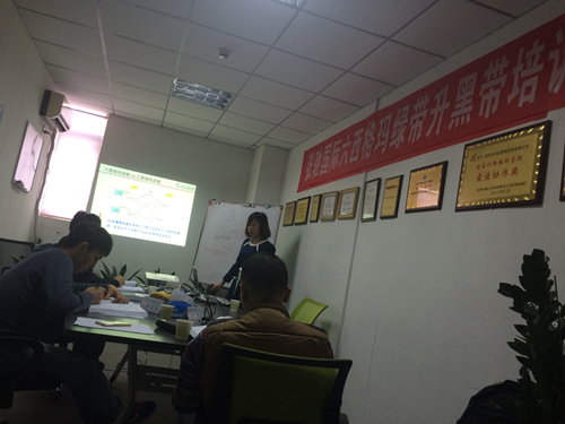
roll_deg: -10.1
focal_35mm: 29
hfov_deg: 61.7
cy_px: 212
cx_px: 282
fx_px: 473
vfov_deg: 48.2
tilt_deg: +5.7
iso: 125
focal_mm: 4.15
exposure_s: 1/33
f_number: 2.2
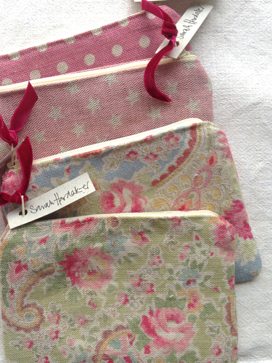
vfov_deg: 42.9
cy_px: 181
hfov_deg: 32.7
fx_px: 461
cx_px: 97
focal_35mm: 44
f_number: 2.4
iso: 64
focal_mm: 4.13
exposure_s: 1/120
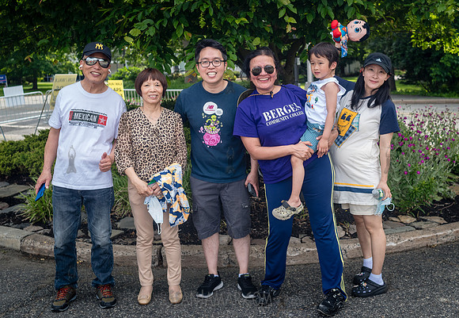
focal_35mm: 43
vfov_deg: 31.9
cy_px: 136
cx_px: 249
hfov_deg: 45.0
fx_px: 554
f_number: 4
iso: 200
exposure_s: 1/400
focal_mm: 35
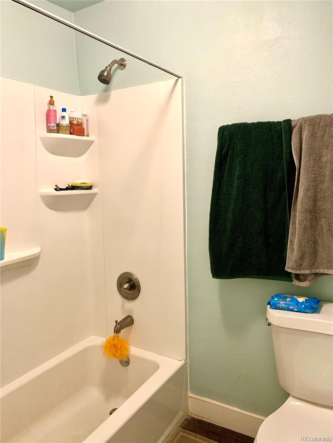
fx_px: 333
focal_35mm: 26
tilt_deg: -6.2
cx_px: 166
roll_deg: +1.2
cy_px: 222
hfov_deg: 53.1
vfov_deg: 67.3
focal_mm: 4.25
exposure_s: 1/40
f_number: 1.8
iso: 400
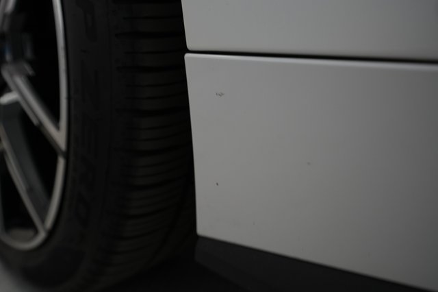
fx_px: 340
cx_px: 219
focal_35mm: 28
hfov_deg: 65.5
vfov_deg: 46.4
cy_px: 146
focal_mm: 28
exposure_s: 1/100
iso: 1000
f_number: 4.5
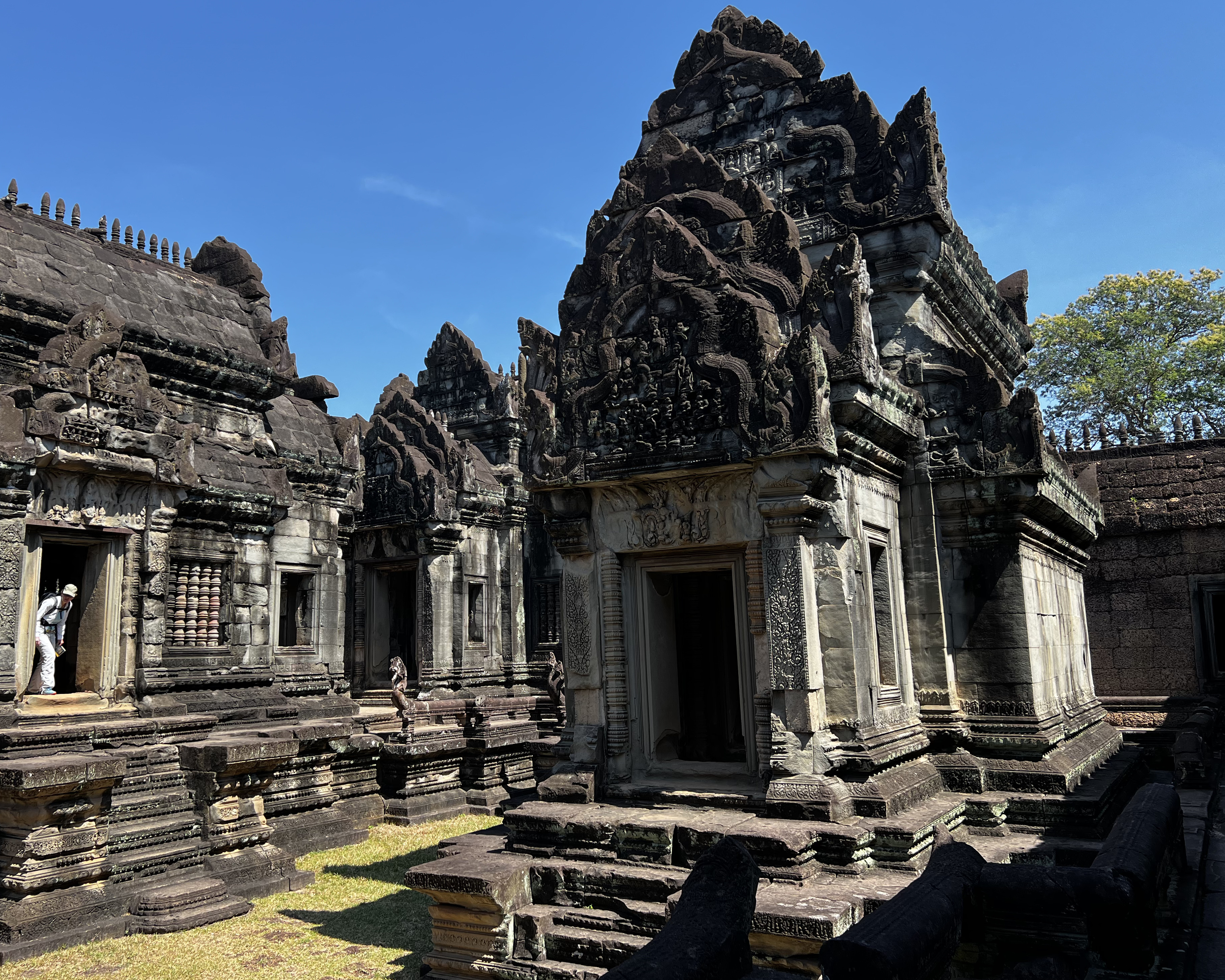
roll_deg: +1.2
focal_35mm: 28
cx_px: 554
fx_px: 1015
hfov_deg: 62.1
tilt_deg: +8.9
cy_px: 482
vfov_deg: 51.5
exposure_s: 1/1669
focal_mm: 5.7
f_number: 1.5
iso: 50
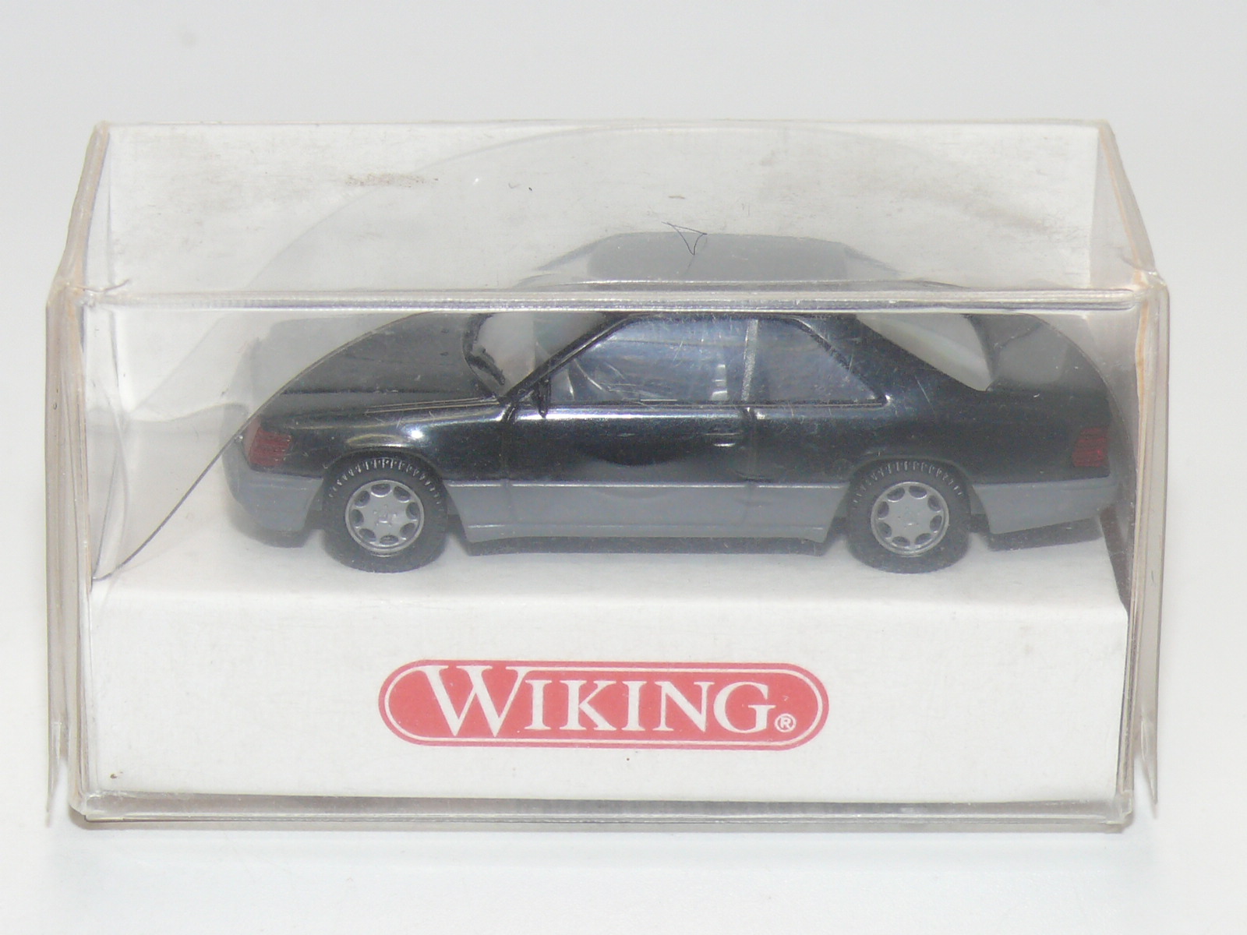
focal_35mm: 128
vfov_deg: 11.6
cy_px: 468
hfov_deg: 15.4
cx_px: 624
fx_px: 4611
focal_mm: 15.2
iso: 100
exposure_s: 1/30
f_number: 4
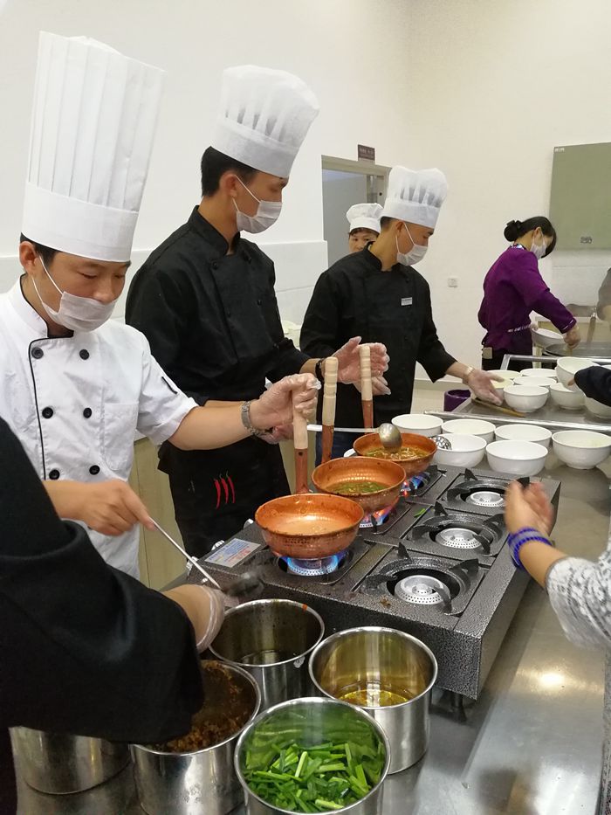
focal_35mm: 27
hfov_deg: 51.4
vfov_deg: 65.3
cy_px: 408
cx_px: 306
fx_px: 635
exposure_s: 1/100
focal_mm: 3.95
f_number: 2.2
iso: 500
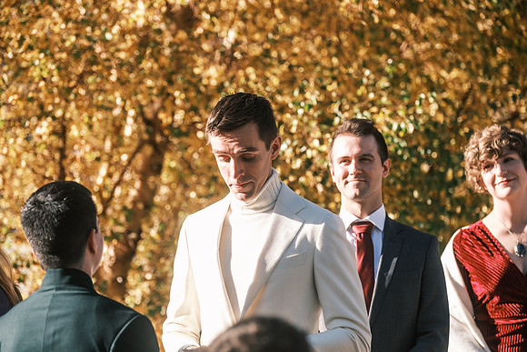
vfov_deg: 7.4
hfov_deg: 11.1
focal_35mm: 186
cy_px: 176
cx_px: 264
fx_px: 2723
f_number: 3.6
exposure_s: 1/750
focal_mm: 124.3
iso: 200
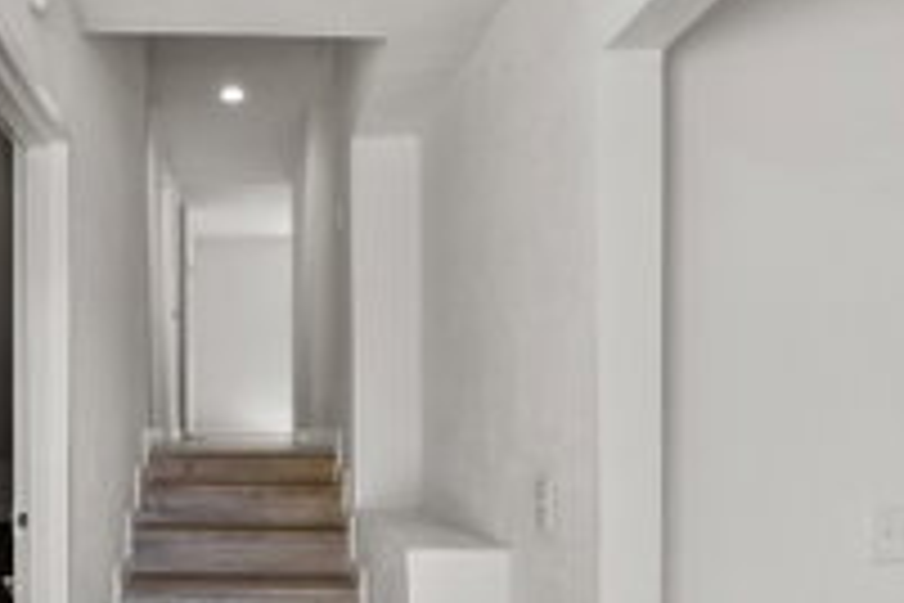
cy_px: 446
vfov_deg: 41.2
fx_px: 778
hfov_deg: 57.6
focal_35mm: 31
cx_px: 241
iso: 100
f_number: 9
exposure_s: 1/13
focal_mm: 13
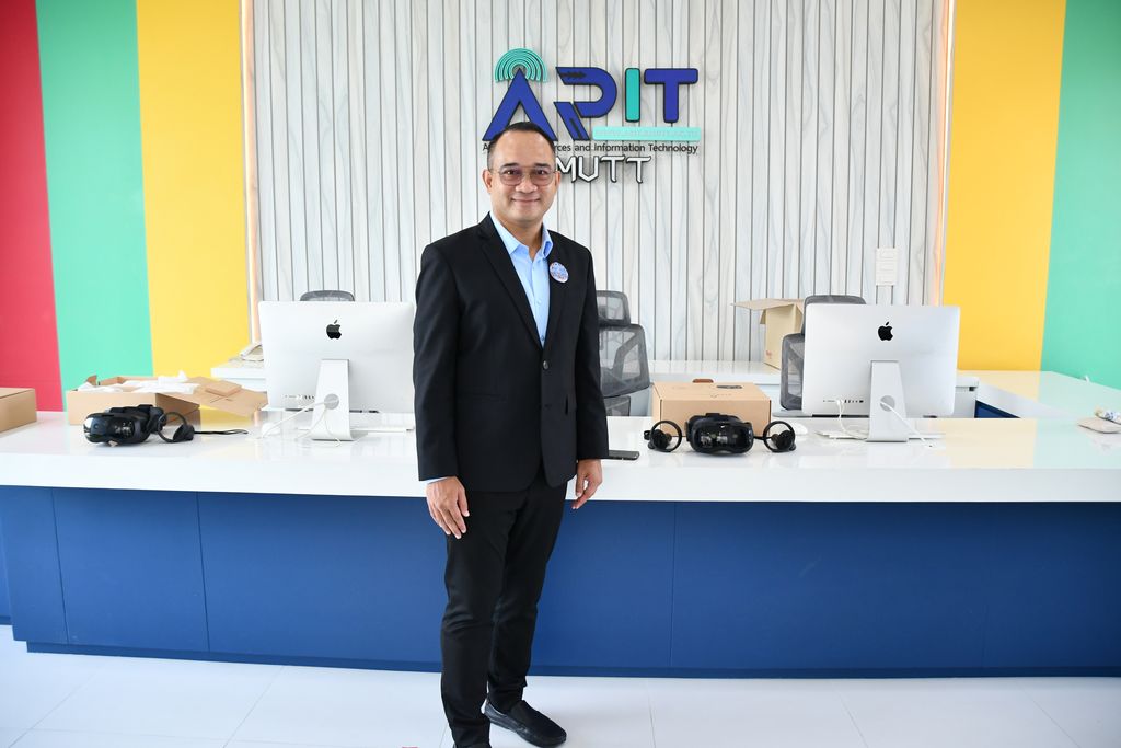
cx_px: 560
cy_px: 374
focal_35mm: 27
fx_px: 841
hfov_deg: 67.4
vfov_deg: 47.9
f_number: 3.5
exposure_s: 1/200
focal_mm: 18
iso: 800
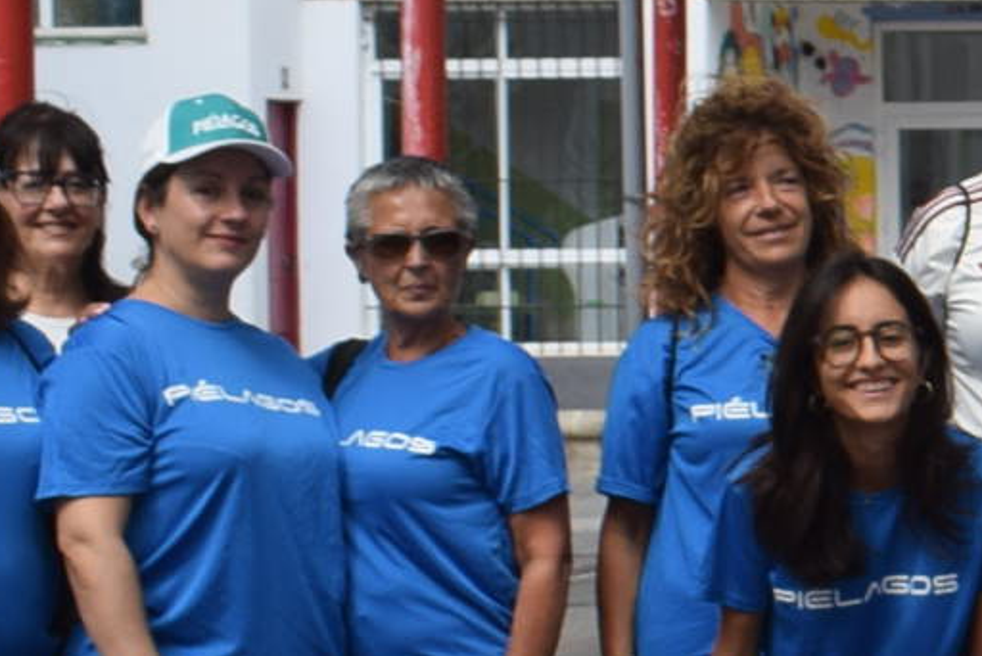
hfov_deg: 9.7
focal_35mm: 193
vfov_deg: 7.1
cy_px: 453
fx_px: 5267
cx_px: 2169
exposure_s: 1/250
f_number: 8
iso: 220
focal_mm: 22
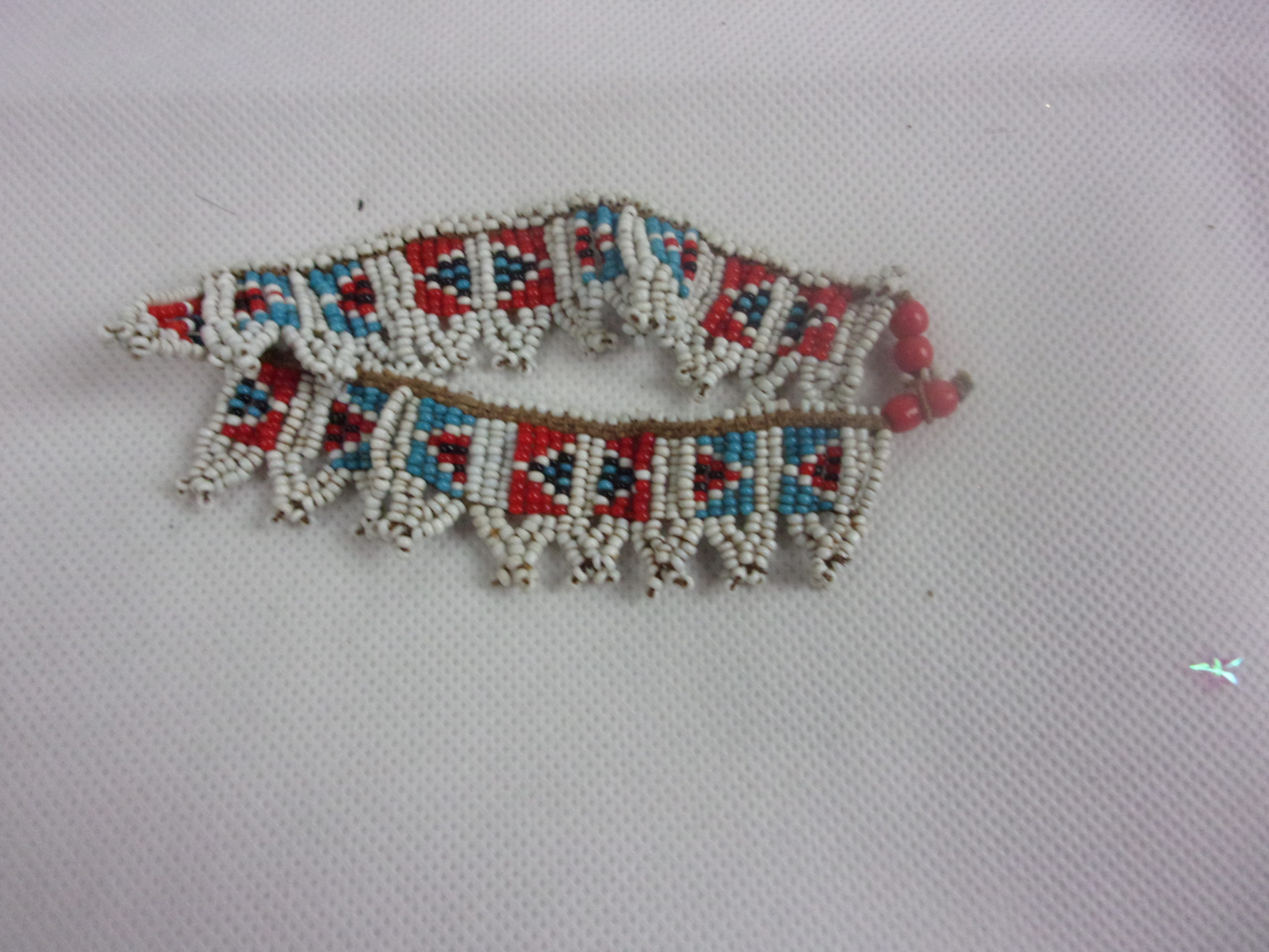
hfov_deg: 63.4
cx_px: 634
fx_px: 1026
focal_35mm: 28
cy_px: 476
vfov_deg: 49.7
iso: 480
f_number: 3.9
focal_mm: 5.1
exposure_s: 1/125
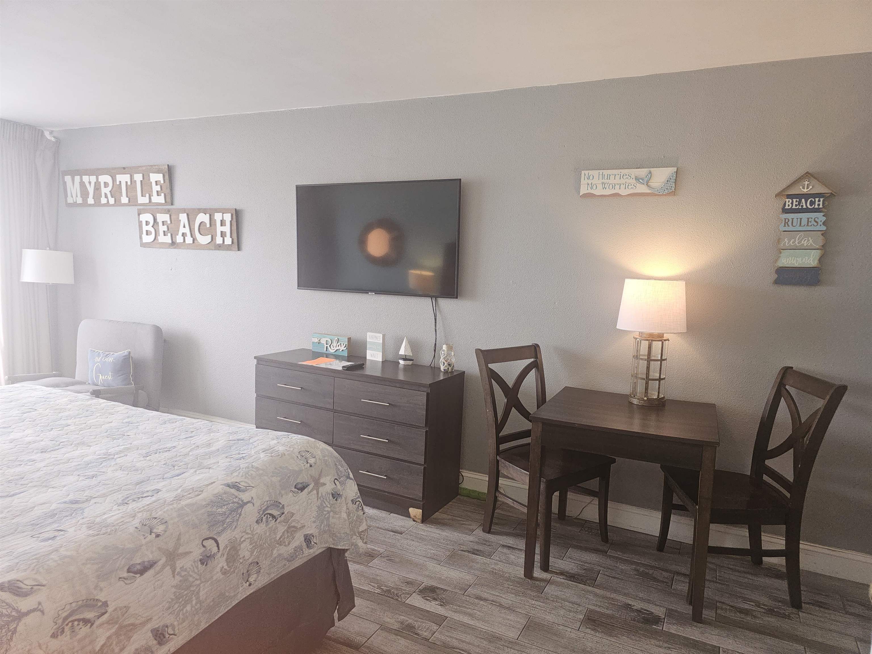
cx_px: 436
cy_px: 327
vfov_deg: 58.9
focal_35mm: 23
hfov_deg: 73.9
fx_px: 579
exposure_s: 1/60
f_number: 1.7
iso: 100
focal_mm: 6.3
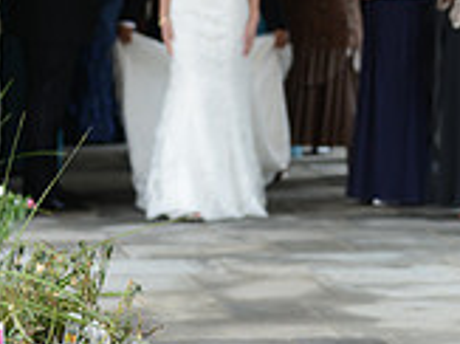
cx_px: 545
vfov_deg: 6.2
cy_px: 86
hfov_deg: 8.2
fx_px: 3187
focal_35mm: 240
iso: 320
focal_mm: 70
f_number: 3.5
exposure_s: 1/160
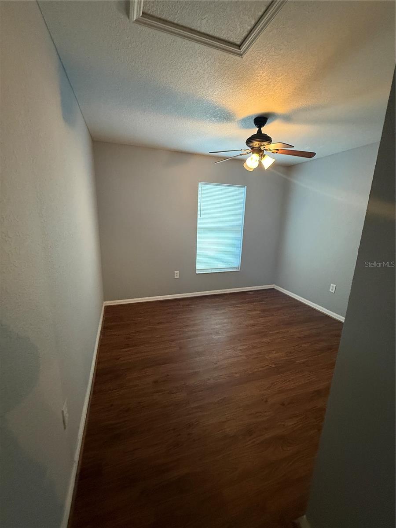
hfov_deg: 85.7
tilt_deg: -12.4
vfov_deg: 102.1
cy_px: 264
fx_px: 214
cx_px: 198
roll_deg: -2.6
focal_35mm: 14
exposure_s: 1/60
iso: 640
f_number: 2.2
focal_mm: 2.22
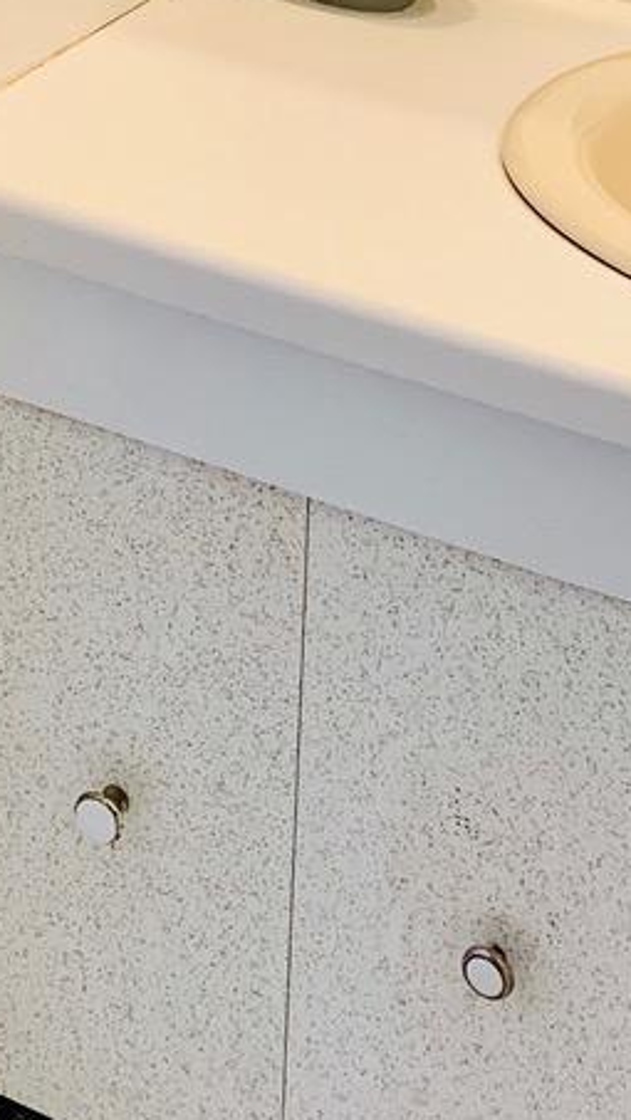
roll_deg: +0.4
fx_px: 2854
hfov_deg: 12.4
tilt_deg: -11.3
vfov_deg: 19.7
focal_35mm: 96
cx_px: -32
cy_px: -492
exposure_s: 1/120
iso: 100
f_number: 1.8
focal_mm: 4.25
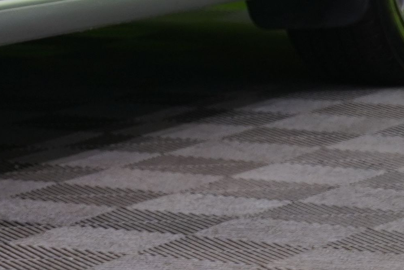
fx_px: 4063
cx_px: -456
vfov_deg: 3.7
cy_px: -384
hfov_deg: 5.5
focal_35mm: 362
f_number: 5.6
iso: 400
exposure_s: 1/25
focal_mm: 60
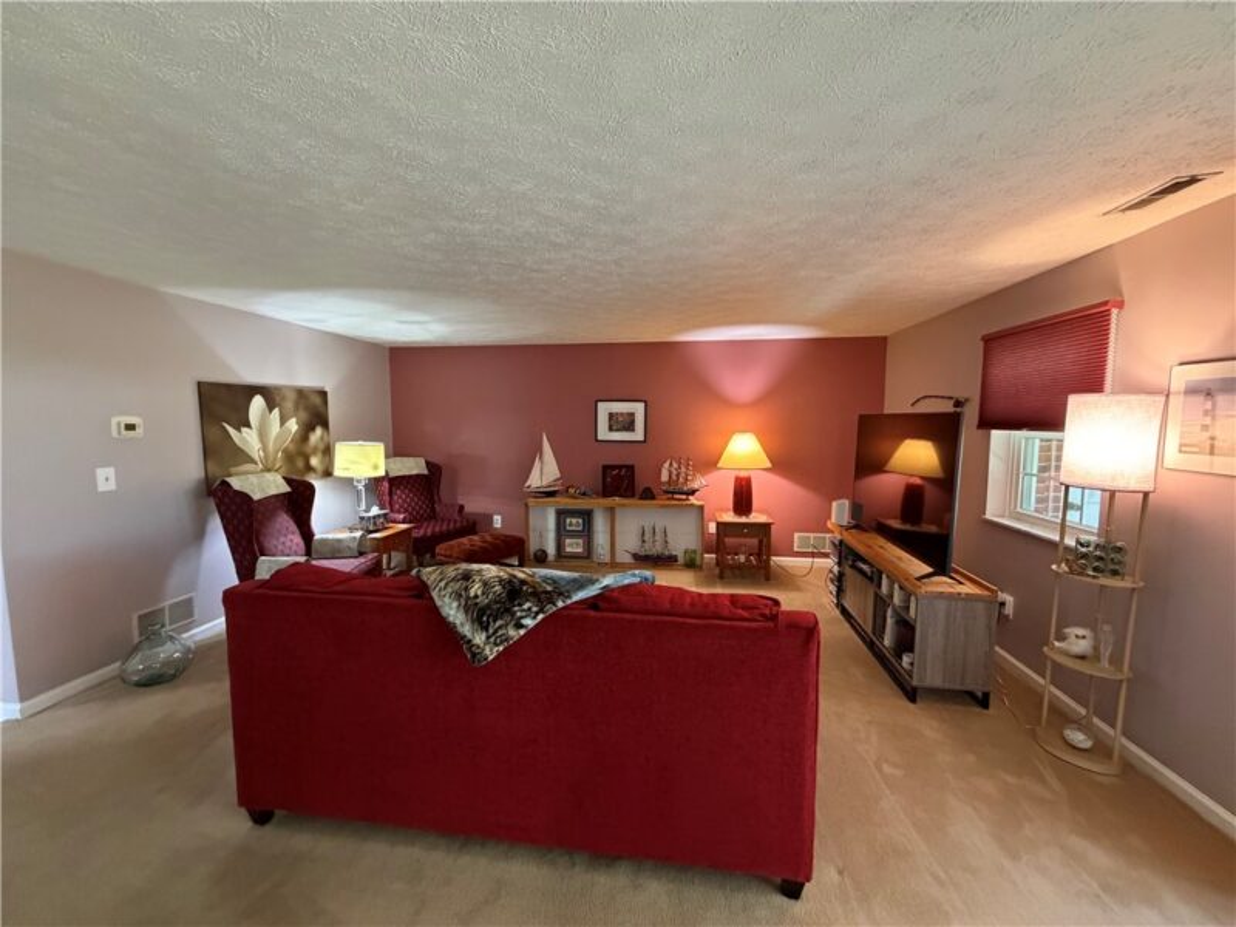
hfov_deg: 102.1
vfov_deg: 85.7
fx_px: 500
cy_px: 464
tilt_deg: -5.3
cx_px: 618
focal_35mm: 14
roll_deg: +0.5
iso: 640
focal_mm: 2.22
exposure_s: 1/60
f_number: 2.2
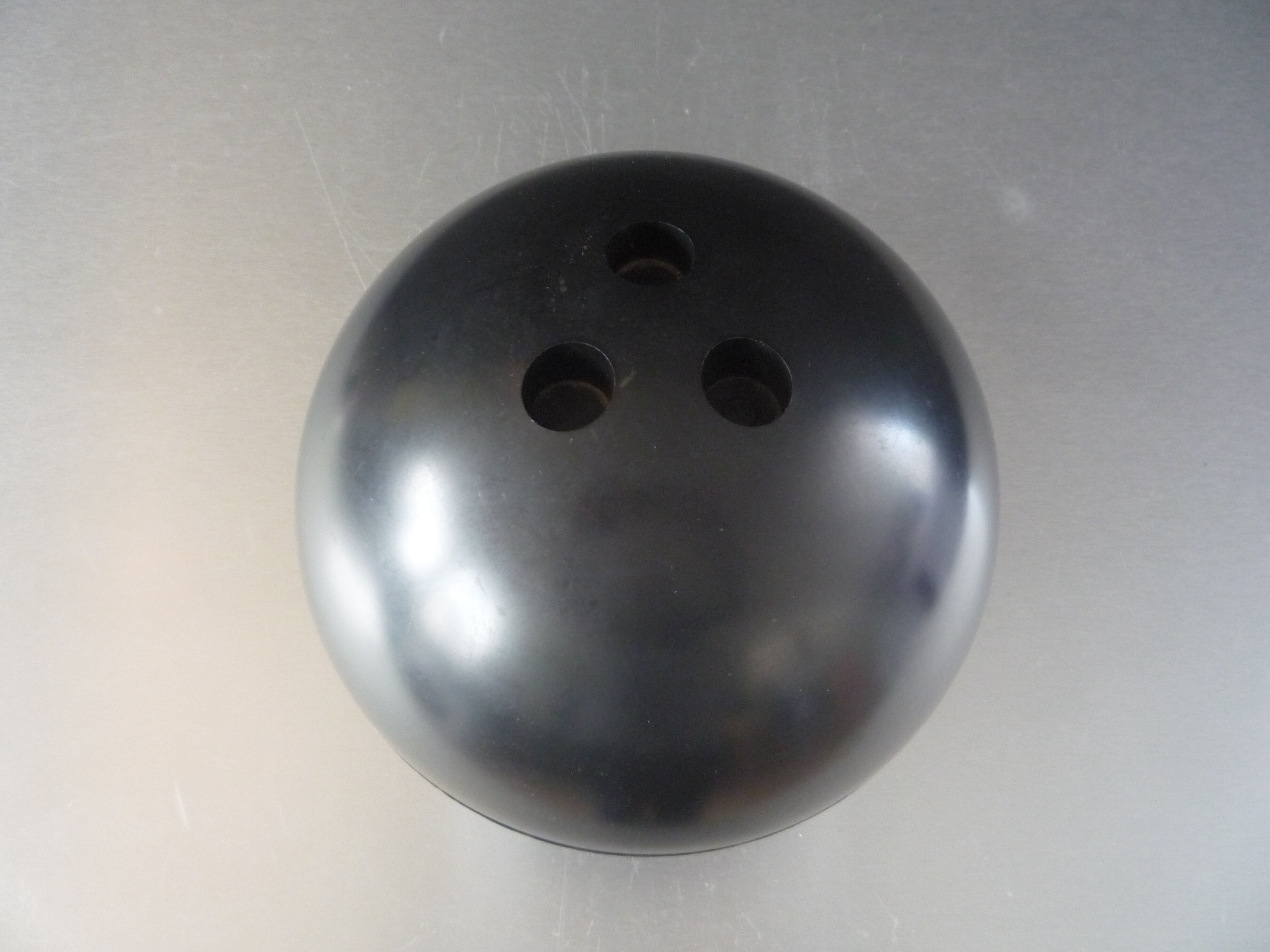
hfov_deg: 60.0
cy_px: 476
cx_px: 635
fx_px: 1101
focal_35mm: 30
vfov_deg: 46.8
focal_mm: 5.2
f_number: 3.3
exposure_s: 1/8
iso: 400
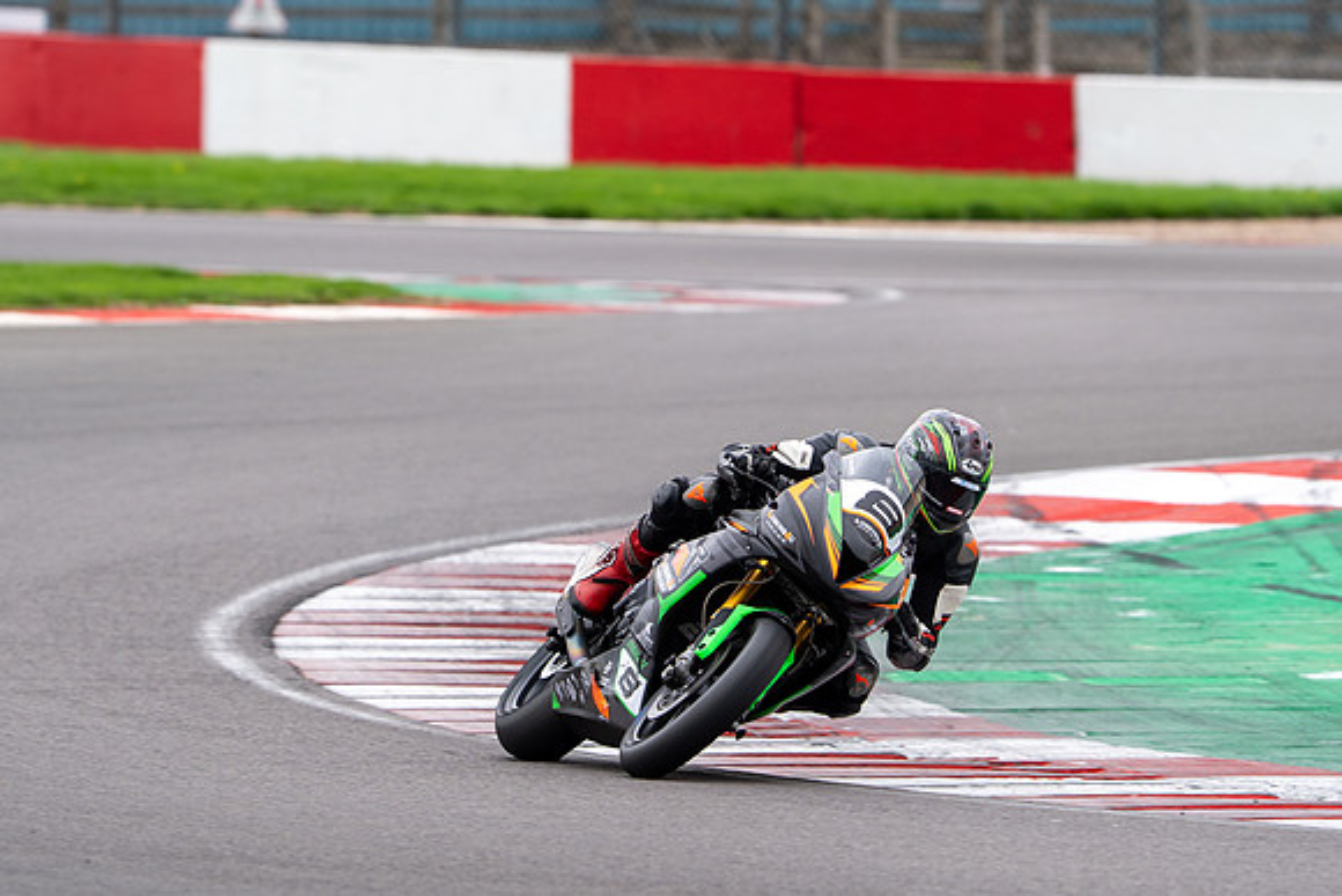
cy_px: 388
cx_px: 638
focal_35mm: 441
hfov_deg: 4.7
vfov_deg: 3.1
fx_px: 16427
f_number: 5.6
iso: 320
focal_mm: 330
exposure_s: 1/500
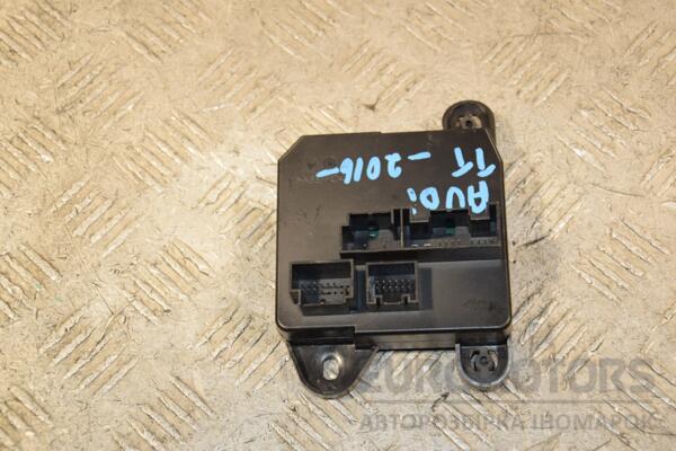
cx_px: 338
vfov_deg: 20.2
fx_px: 1267
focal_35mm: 68
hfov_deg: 29.9
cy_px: 226
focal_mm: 45
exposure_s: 1/200
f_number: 5.6
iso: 800
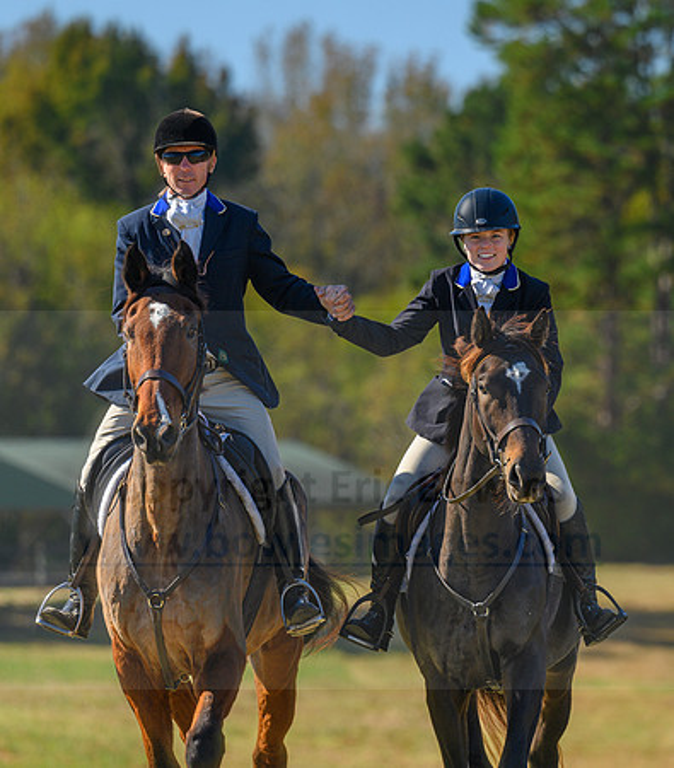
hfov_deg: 4.6
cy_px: 374
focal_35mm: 355
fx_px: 8383
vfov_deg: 5.2
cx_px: 434
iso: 100
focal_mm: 200
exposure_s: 1/500
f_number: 3.5
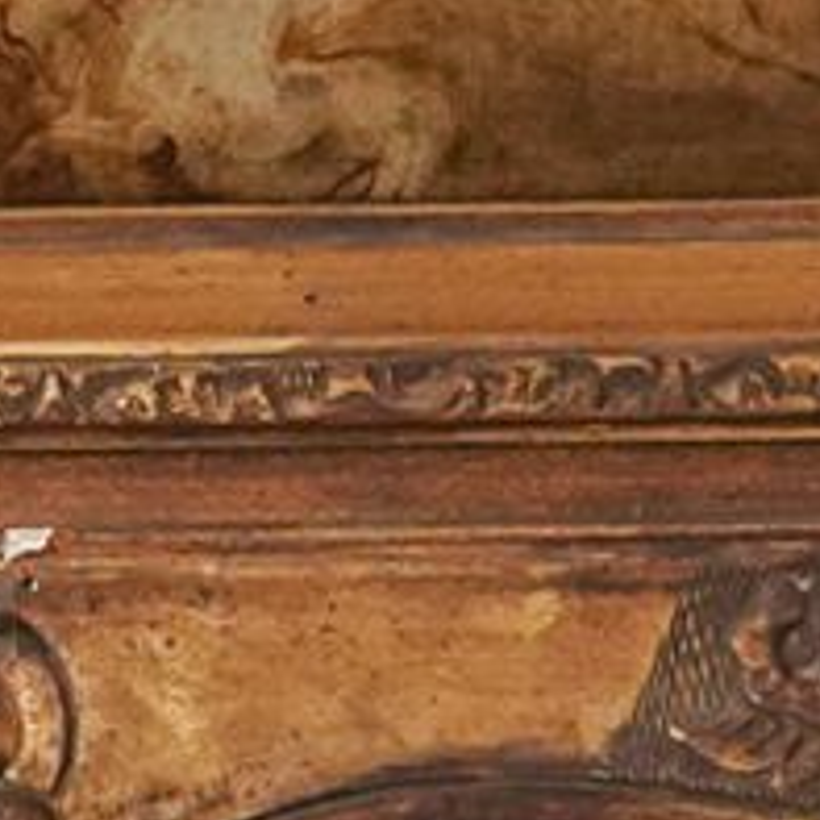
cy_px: -1561
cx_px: 4
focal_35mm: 207
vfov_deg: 7.5
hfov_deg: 8.4
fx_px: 5548
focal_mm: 24
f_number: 8
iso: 3200
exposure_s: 1/80
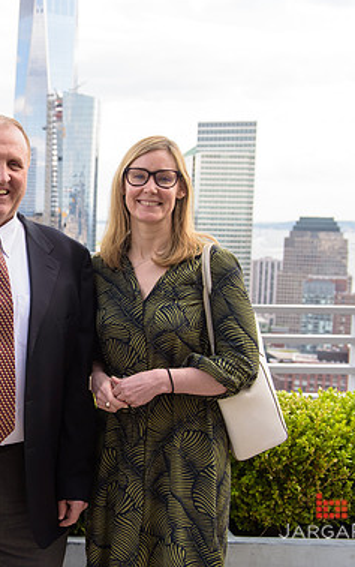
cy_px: 281
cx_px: -12
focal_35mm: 50
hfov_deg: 24.5
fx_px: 772
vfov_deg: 40.3
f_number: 3.5
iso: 400
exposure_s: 1/500
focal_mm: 32
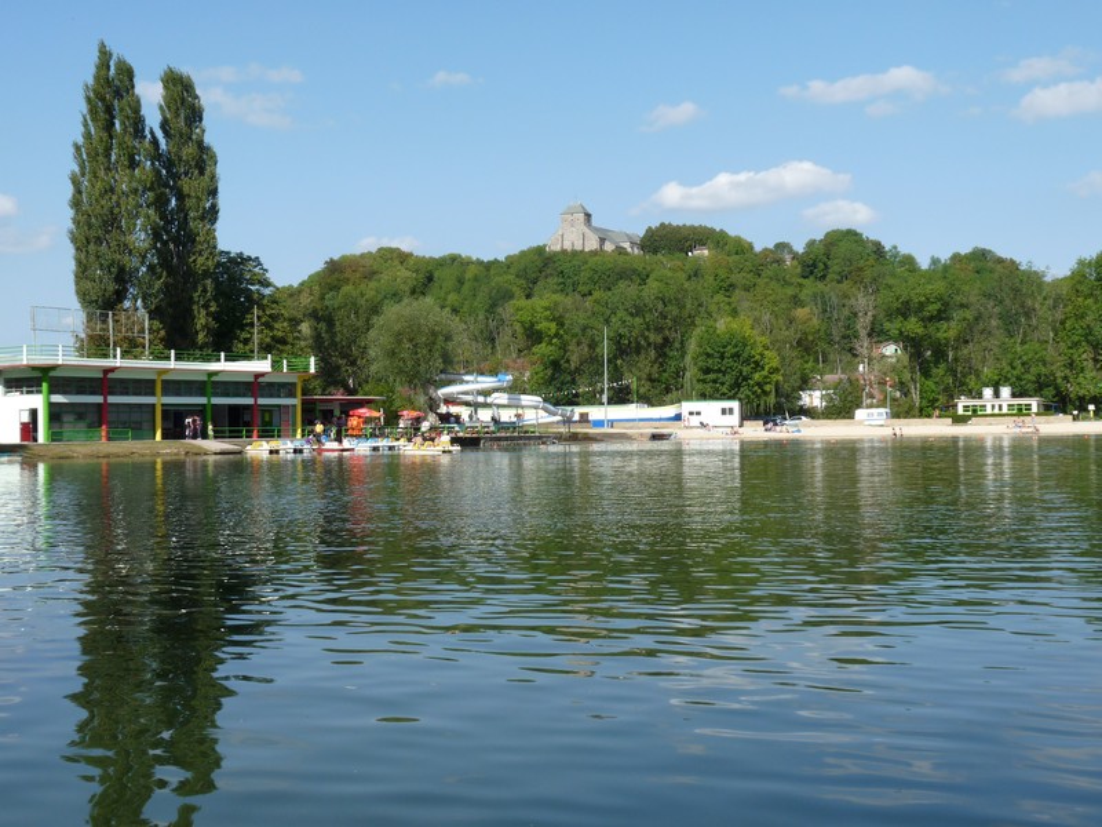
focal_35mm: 49
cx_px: 551
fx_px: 1560
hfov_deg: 38.9
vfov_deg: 29.7
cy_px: 414
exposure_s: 1/400
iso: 100
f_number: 5.6
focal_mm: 8.7
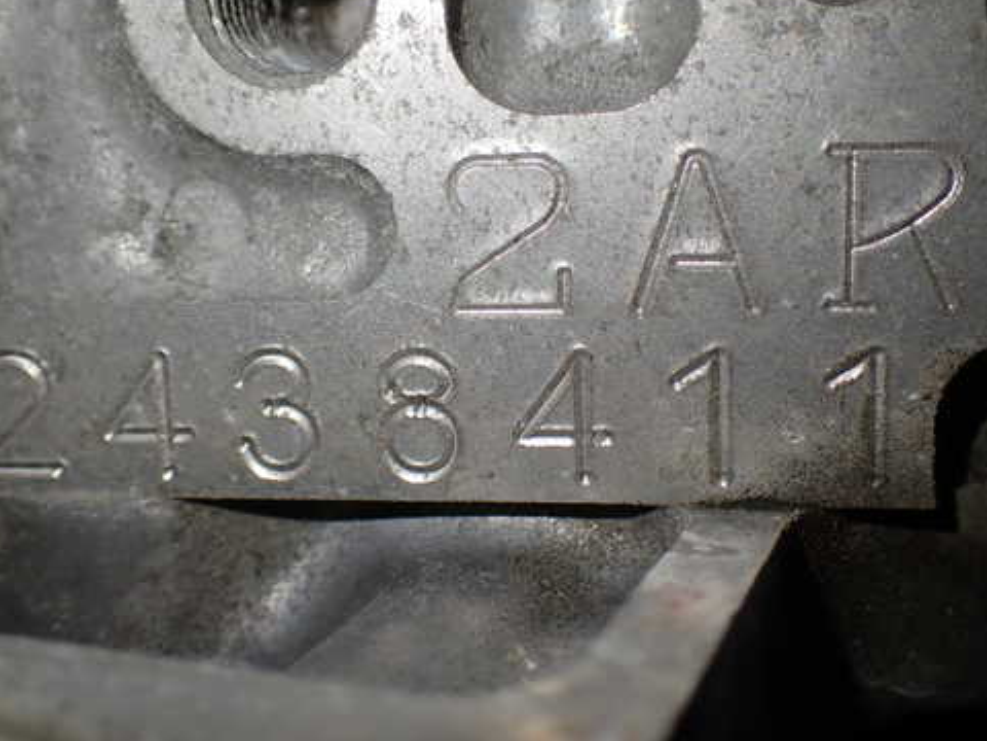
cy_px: 338
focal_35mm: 45
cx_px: 500
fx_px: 1283
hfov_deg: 42.1
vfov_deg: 32.2
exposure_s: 1/160
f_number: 2.5
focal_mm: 6.37
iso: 160
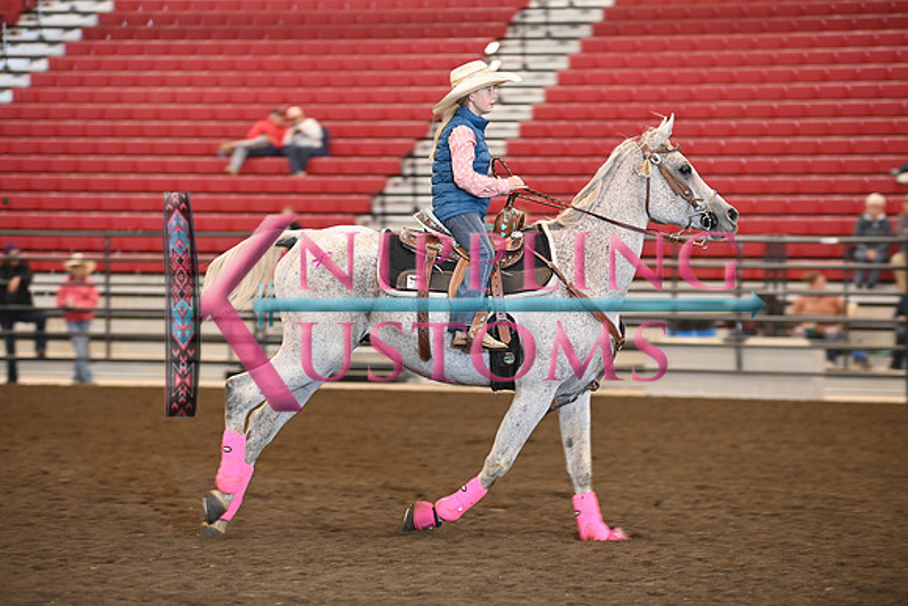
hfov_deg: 14.7
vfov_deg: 9.8
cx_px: 454
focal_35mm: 140
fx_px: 3532
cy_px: 303
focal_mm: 140
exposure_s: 1/250
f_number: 3.2
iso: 1600
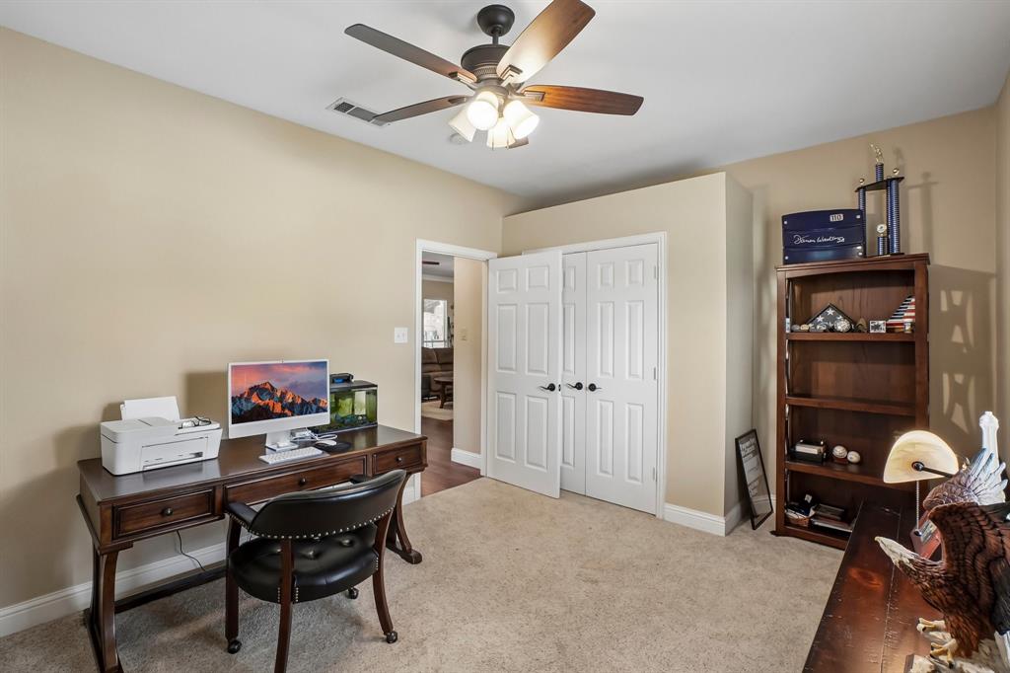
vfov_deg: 77.3
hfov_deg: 100.4
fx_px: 421
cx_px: 505
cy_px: 336
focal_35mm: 15
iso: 400
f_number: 8
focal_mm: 10
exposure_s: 1/6
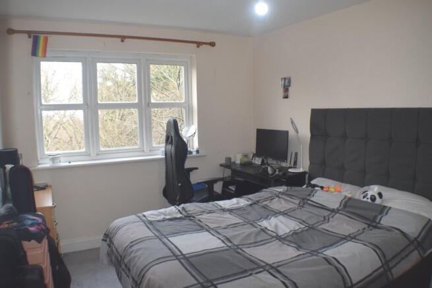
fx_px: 414
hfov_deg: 55.1
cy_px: 144
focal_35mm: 34
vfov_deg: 38.4
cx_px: 216
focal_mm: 23
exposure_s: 1/125
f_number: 5.6
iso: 800
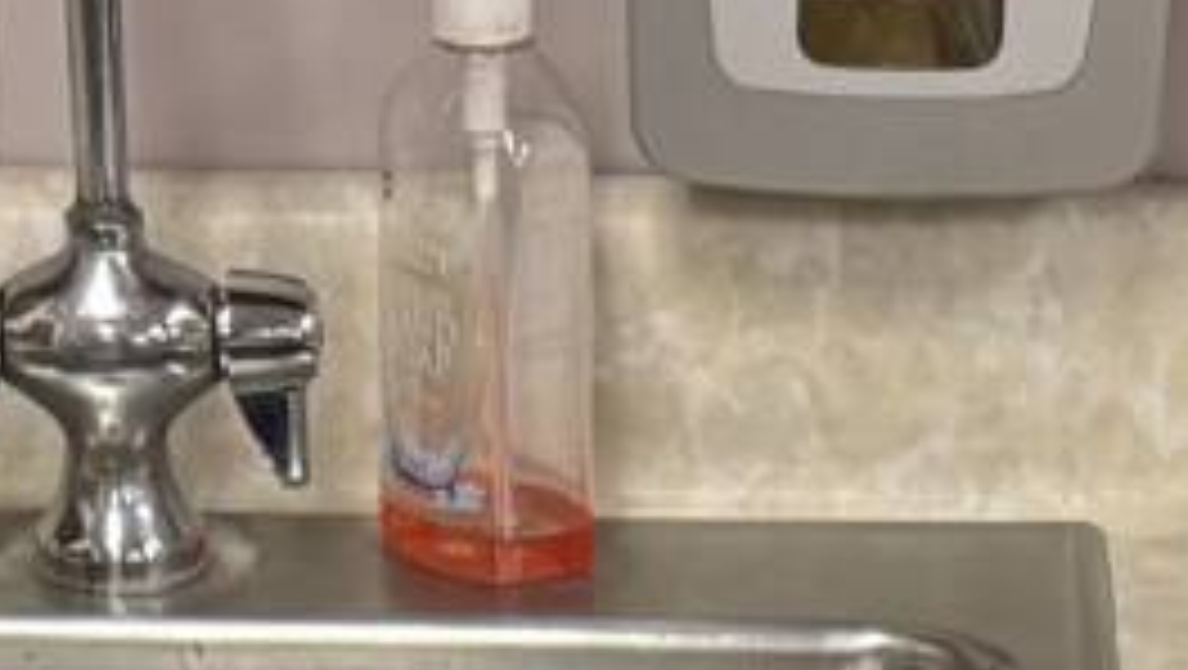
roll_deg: +0.2
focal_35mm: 190
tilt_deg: -36.2
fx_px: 5990
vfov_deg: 5.5
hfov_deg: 11.3
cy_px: 2828
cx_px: 666
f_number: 1.78
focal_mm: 6.76
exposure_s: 1/60
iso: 125
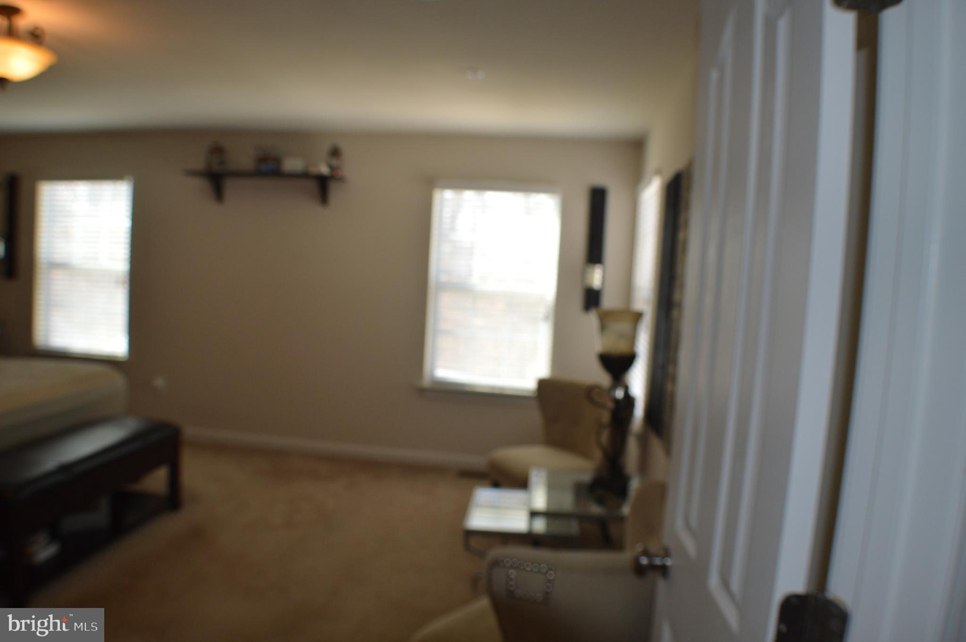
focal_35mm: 33
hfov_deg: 57.3
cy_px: 321
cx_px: 483
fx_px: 885
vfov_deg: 39.9
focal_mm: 22
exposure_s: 1/125
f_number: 4
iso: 320
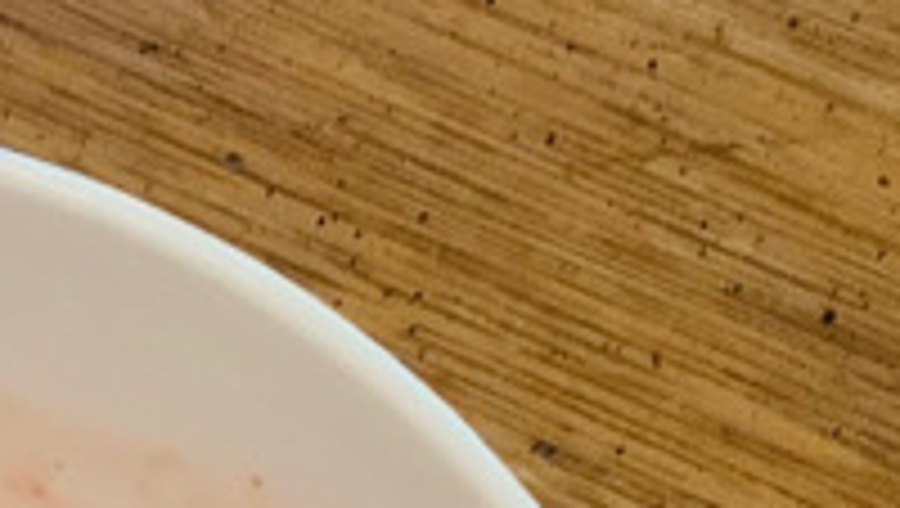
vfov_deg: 7.9
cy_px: 1176
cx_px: -238
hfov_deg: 14.3
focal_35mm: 144
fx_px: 3440
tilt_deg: -67.5
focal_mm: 3.3
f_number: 2.4
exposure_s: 1/60
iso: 400
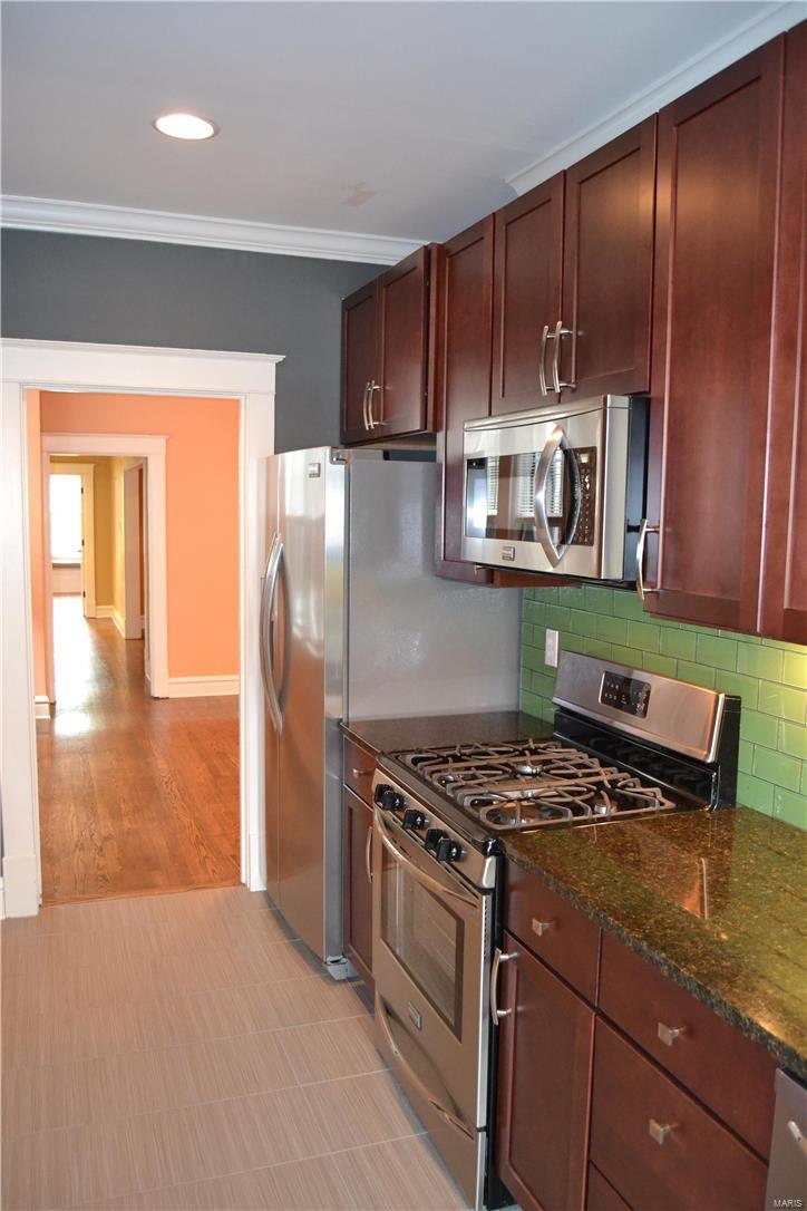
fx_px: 908
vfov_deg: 67.4
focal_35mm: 27
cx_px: 404
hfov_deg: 47.9
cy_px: 606
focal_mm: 18
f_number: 3.5
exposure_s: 1/60
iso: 2200
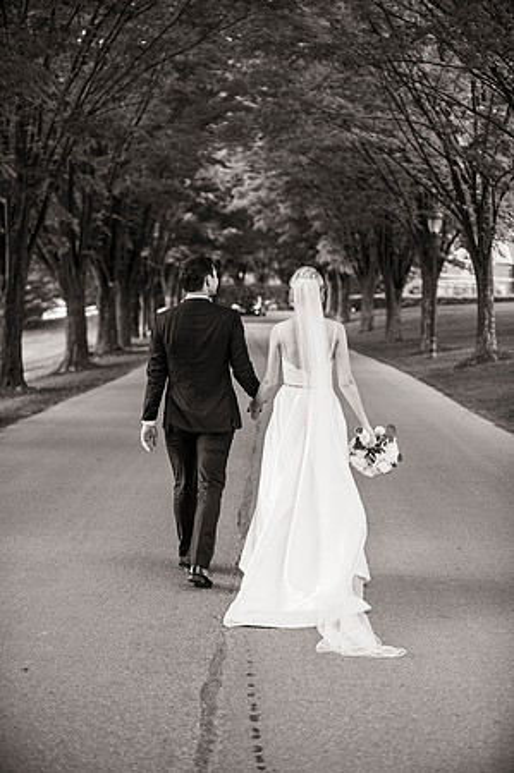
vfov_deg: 28.9
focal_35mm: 70
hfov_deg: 19.4
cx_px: 257
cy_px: 386
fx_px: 1503
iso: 640
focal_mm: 70
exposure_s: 1/1600
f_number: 2.8
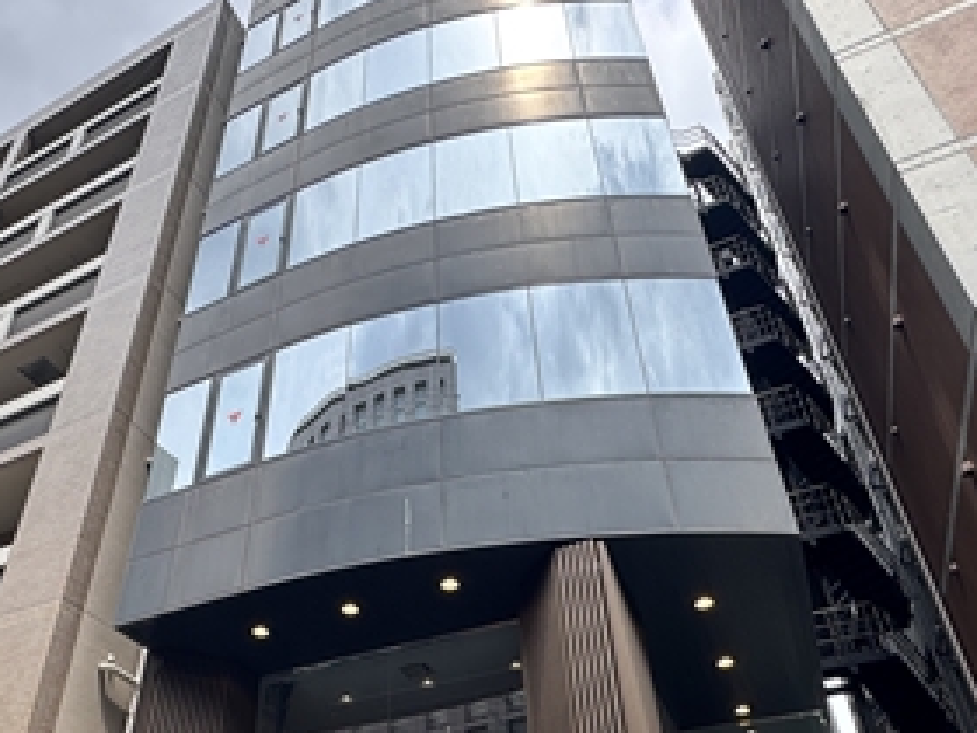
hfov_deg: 59.3
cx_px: 373
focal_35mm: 30
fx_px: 847
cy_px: 569
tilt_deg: +34.6
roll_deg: -0.2
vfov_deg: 44.9
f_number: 2.2
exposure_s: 1/392
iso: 40
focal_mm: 2.22
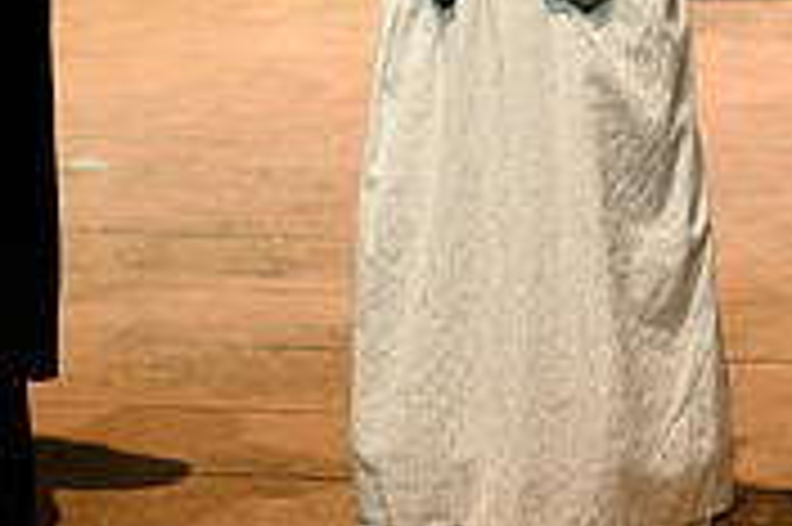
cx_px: 477
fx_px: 5077
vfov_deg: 5.9
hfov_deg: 8.9
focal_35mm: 231
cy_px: -326
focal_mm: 70
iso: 640
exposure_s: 1/100
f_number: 3.2
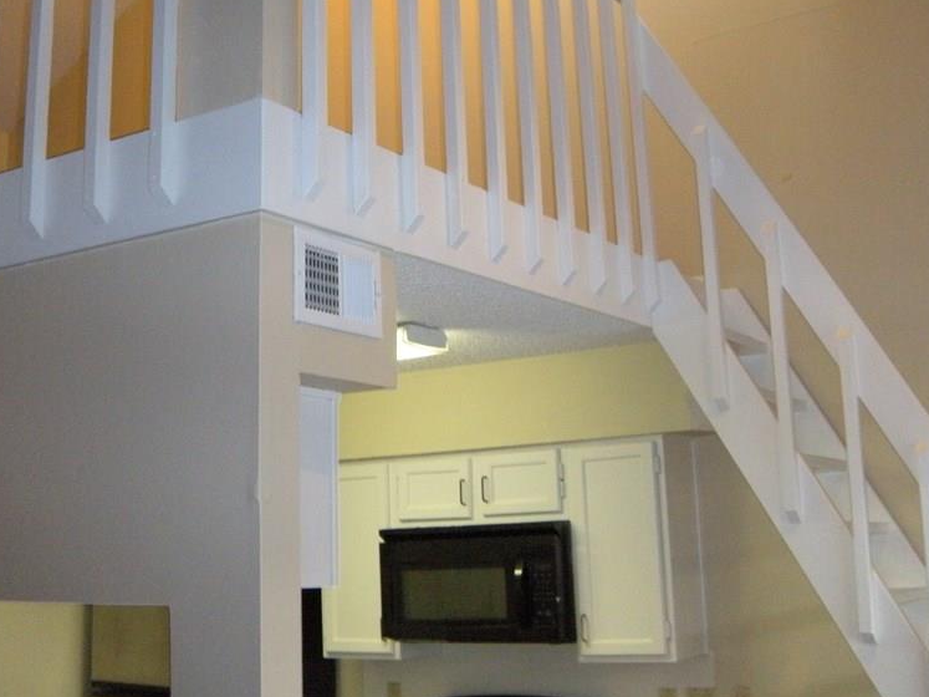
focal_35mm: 48
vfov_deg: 30.1
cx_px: 441
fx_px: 1288
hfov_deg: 39.7
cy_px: 245
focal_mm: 5.9
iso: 400
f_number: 3.8
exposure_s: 1/30
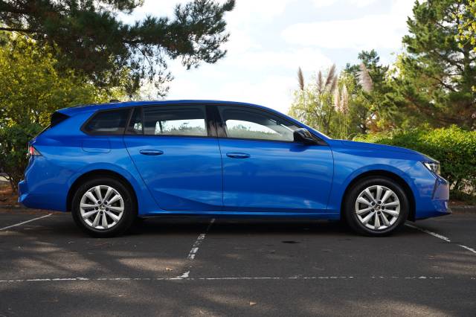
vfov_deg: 30.7
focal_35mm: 44
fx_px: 576
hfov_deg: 44.9
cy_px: 158
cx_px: 238
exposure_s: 1/100
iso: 100
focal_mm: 43.6
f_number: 5
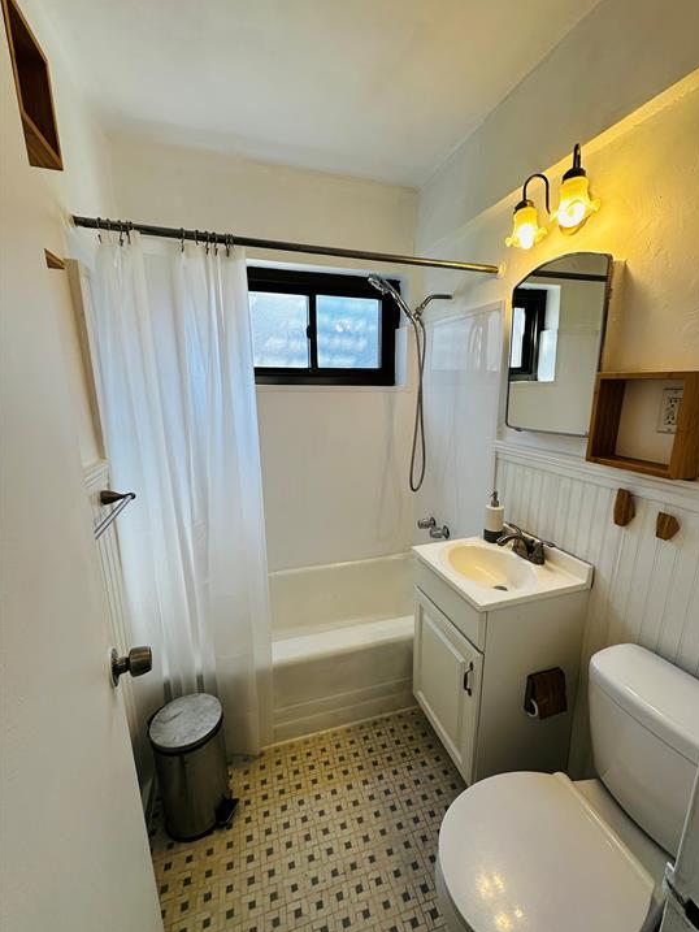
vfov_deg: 98.1
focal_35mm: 15
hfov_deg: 81.7
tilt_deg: -12.7
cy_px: 477
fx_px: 404
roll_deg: -0.9
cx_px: 372
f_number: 2.2
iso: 50
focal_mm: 2.22
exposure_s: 1/120
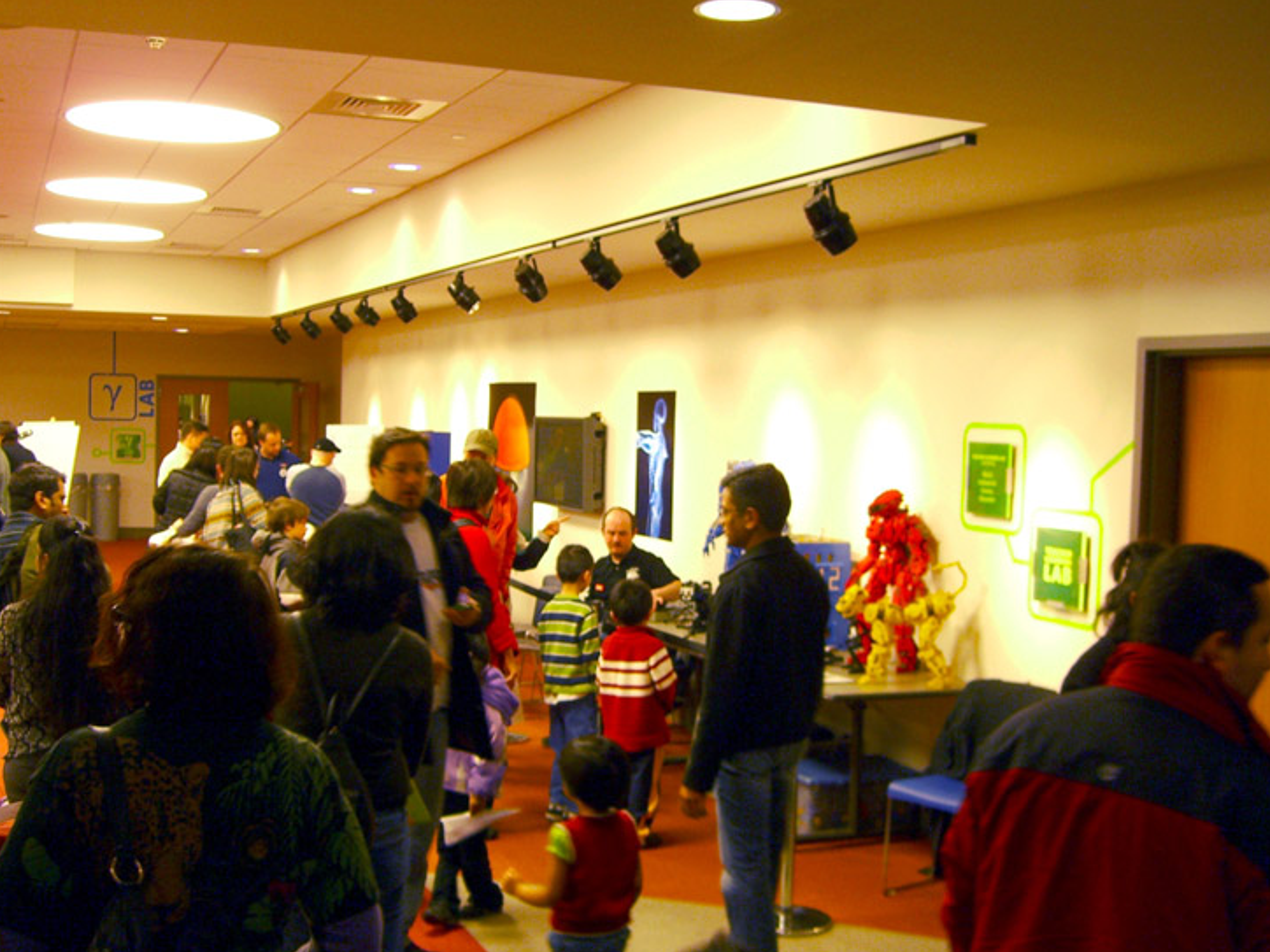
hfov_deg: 44.8
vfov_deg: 34.3
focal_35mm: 42
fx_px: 1541
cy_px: 521
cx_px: 621
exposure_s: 1/15
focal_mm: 7.9
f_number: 2.8
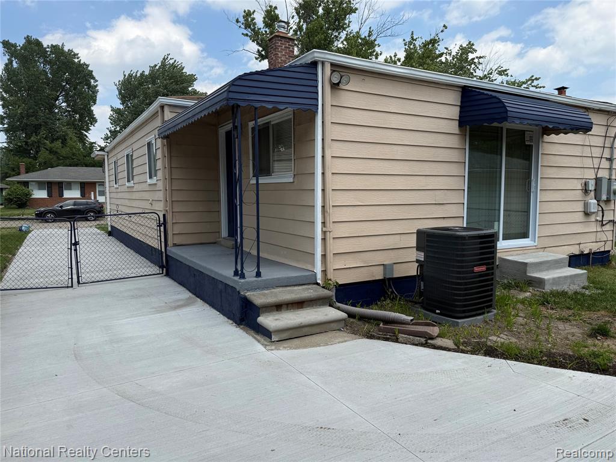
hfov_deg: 71.6
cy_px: 231
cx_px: 308
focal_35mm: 24
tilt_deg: -4.1
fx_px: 427
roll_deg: +0.0
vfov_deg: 56.8
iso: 80
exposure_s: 1/4975
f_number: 1.78
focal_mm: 6.76
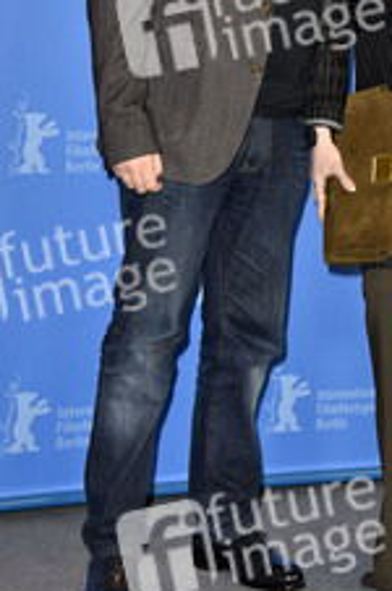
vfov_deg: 14.8
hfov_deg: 9.9
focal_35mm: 138
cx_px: 327
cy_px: 146
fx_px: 2261
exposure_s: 1/125
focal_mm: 78
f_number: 5.6
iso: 640
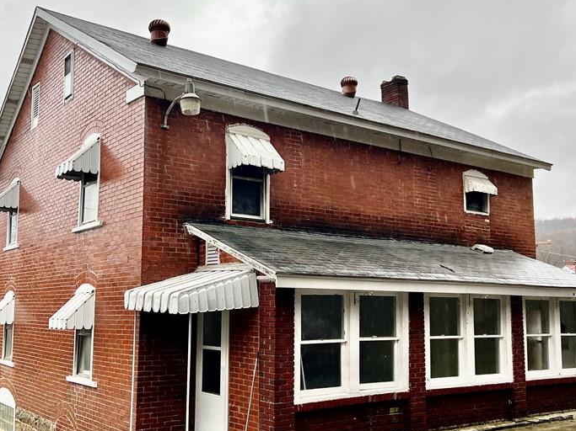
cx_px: 256
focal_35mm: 39
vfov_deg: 36.7
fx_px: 649
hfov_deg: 47.8
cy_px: 247
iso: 40
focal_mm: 5.7
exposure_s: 1/280
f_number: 1.5
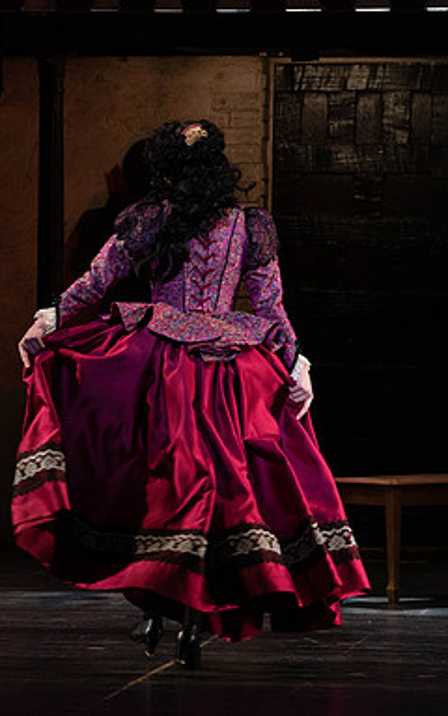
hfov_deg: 4.3
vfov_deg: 6.8
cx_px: 119
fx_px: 6017
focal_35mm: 308
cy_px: 357
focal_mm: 200
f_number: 7.1
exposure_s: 1/250
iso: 3200
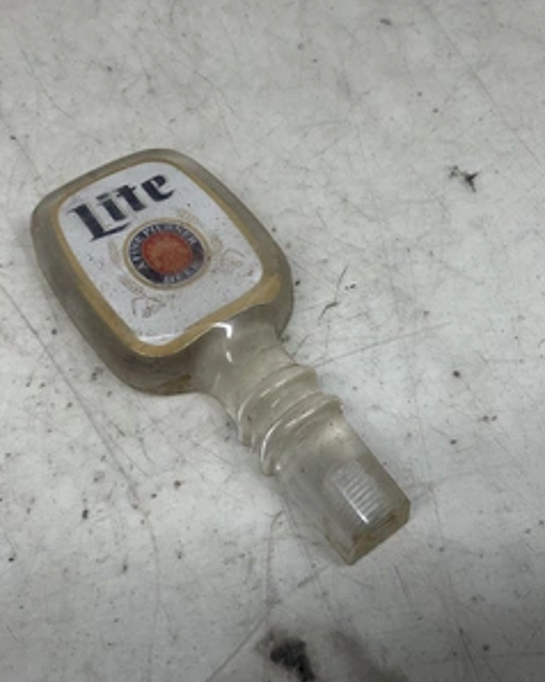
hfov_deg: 39.1
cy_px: 341
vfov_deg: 48.0
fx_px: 767
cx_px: 261
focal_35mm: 38
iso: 25
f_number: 1.8
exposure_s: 1/120
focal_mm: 3
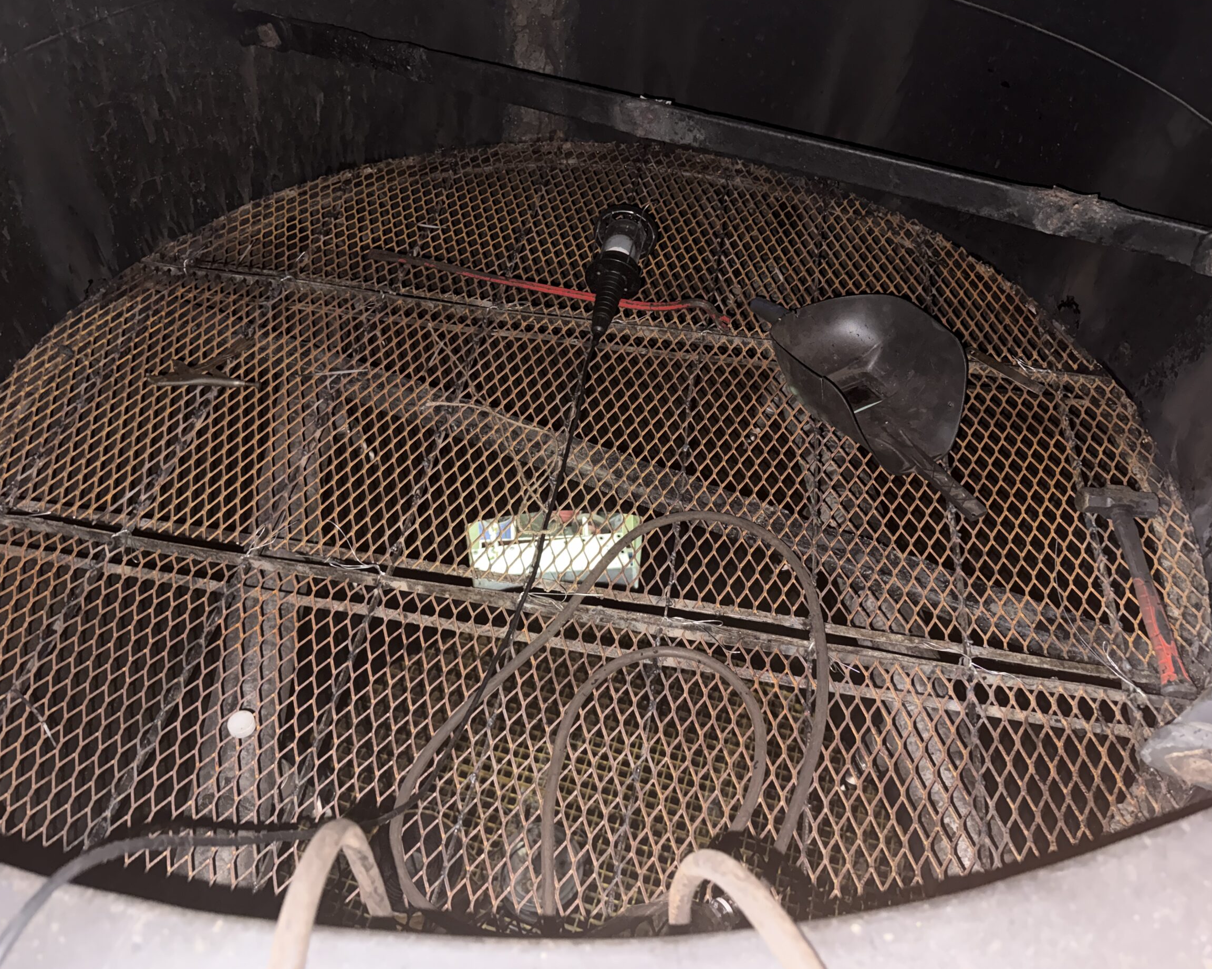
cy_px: 472
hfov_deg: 66.0
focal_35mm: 26
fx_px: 933
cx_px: 589
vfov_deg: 54.9
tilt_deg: -46.9
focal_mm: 6.76
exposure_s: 1/4
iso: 500
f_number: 1.78
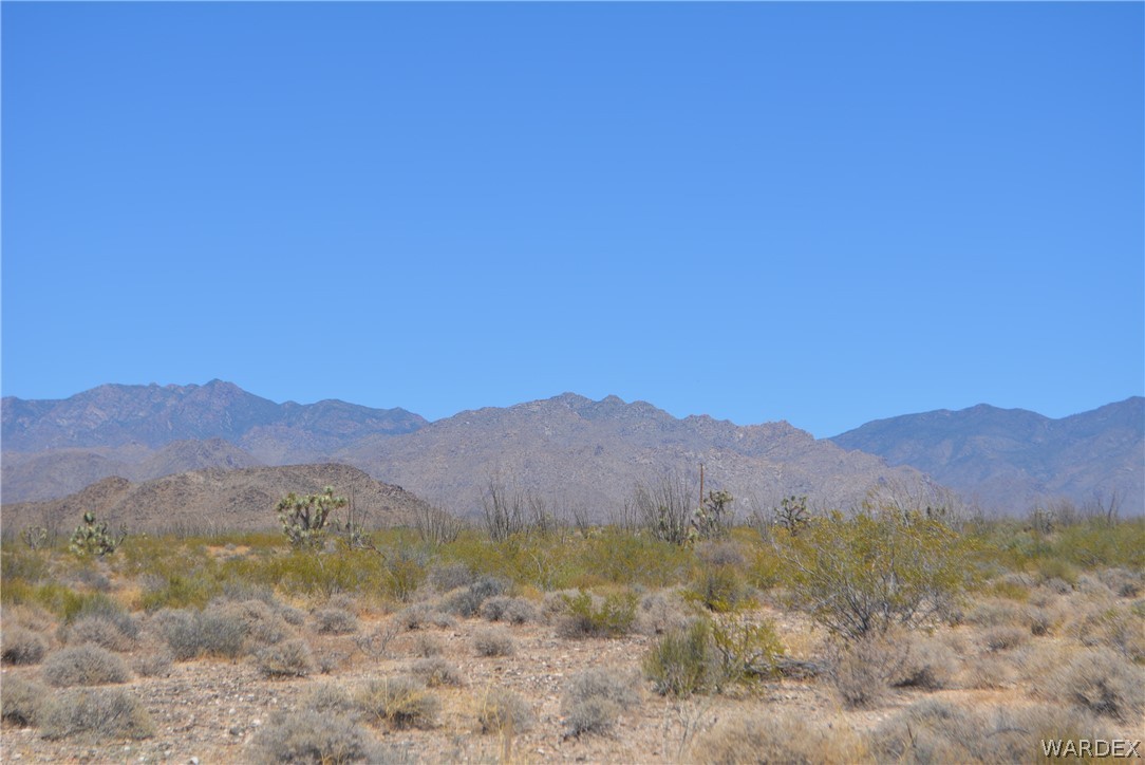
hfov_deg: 26.0
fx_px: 2482
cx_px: 572
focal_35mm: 78
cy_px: 382
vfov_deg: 17.5
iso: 140
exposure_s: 1/500
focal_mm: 52
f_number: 8
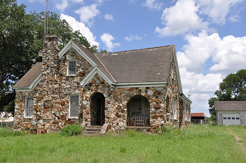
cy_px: 87
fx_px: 266
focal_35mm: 39
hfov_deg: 49.6
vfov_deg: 34.1
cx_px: 127
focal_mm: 24
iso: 200
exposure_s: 1/125
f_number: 11
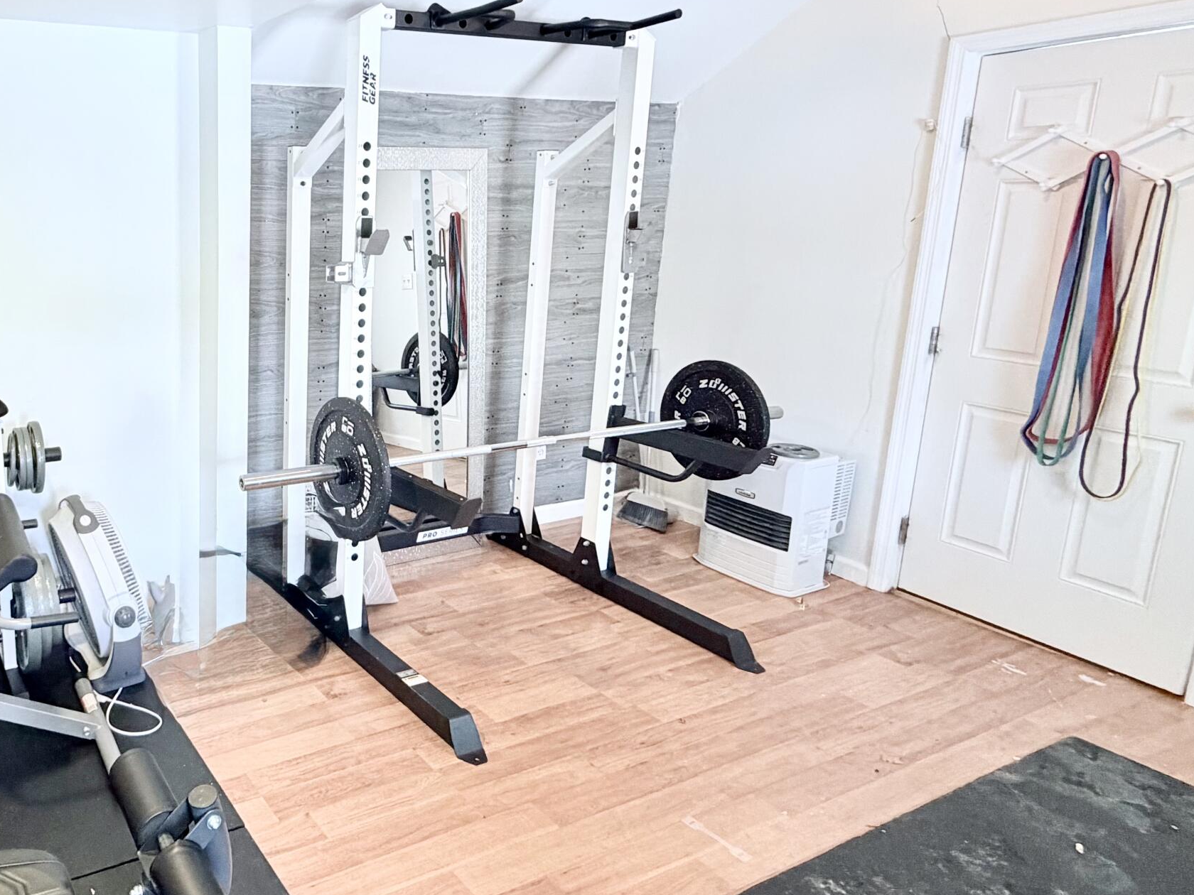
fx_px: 862
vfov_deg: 54.6
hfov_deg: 62.3
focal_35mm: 25
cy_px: 369
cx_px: 205
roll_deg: +0.6
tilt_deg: -10.6
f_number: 2.2
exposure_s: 1/60
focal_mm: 2.22
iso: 320
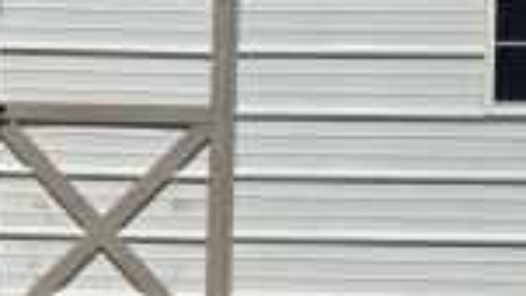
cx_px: 10
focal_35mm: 106
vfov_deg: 11.4
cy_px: 98
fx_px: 1479
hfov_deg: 19.6
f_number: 1.7
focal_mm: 6.3
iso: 40
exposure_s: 1/7944
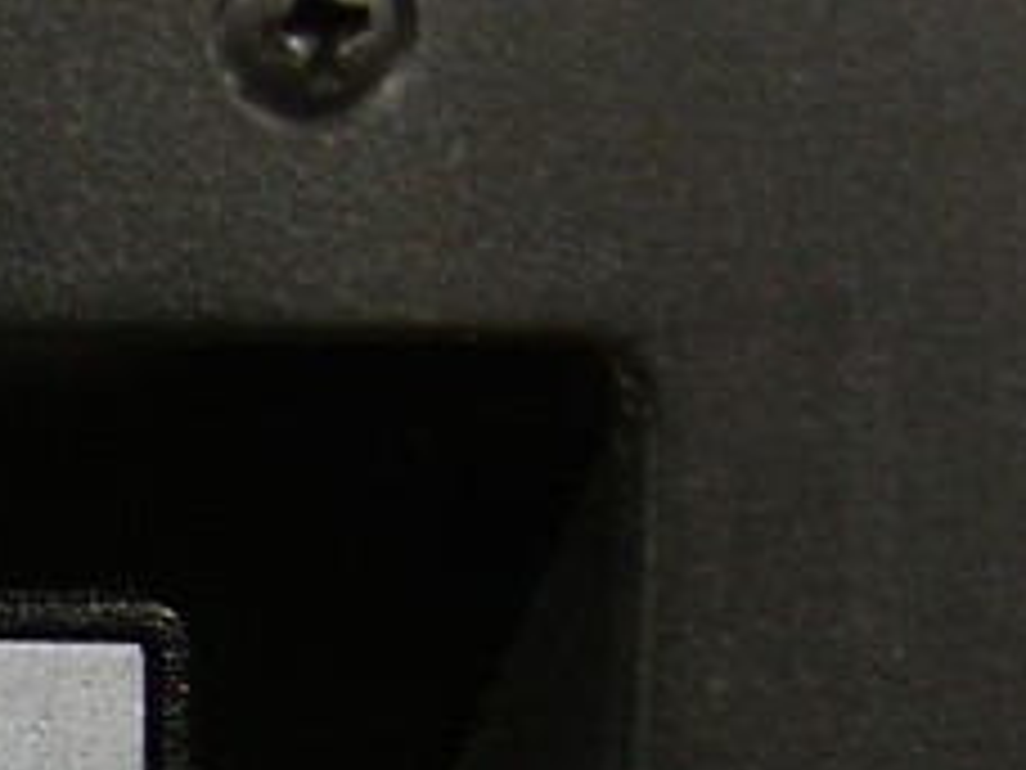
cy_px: 1360
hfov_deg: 6.8
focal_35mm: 285
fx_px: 8447
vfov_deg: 5.1
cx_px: -657
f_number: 2.8
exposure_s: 1/60
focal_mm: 16.7
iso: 50
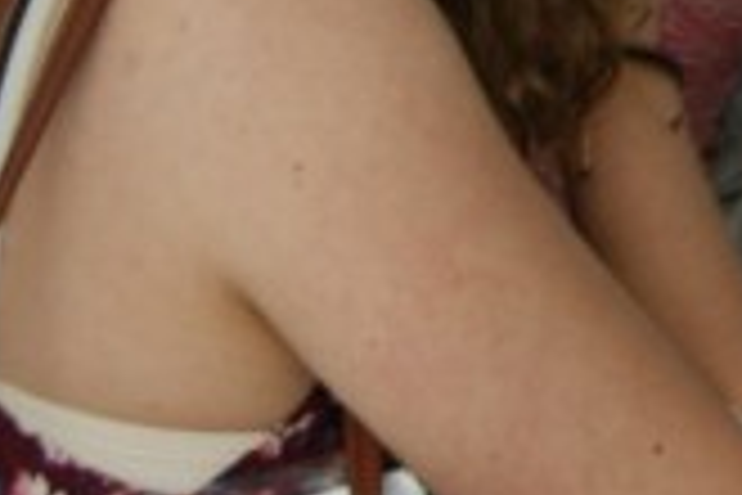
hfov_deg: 7.8
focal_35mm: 255
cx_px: 1403
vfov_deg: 5.3
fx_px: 5264
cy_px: -209
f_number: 5
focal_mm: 35
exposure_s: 1/60
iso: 125
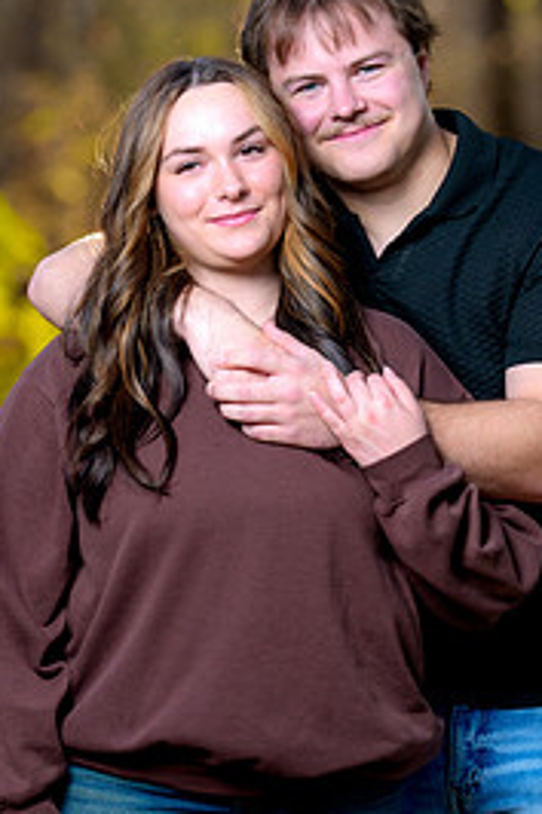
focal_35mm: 210
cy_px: 425
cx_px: 273
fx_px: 4748
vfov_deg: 9.8
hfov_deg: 6.5
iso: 250
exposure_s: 1/160
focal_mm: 124
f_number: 2.5
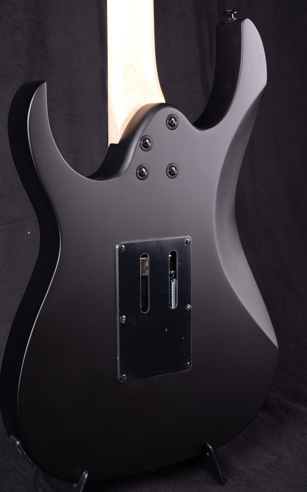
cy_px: 245
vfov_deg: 31.5
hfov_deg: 20.0
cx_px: 147
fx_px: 870
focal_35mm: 65
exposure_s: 1/200
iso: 200
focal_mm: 42
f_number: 10
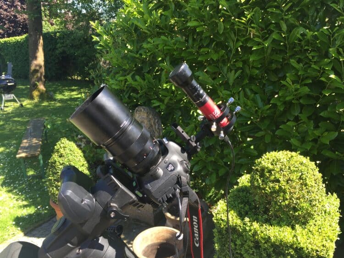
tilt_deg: -17.2
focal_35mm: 29
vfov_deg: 48.3
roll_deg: +0.9
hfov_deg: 61.6
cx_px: 172
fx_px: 288
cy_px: 129
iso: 32
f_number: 2.2
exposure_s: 1/222
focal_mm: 4.15
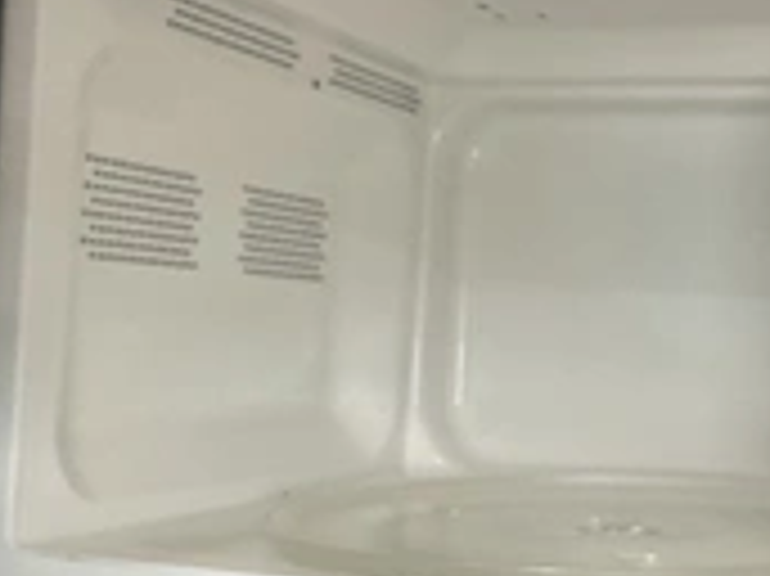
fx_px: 1512
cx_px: 590
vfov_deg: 21.6
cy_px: 324
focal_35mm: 68
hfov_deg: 28.1
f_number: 1.8
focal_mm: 3
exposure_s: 1/60
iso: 250
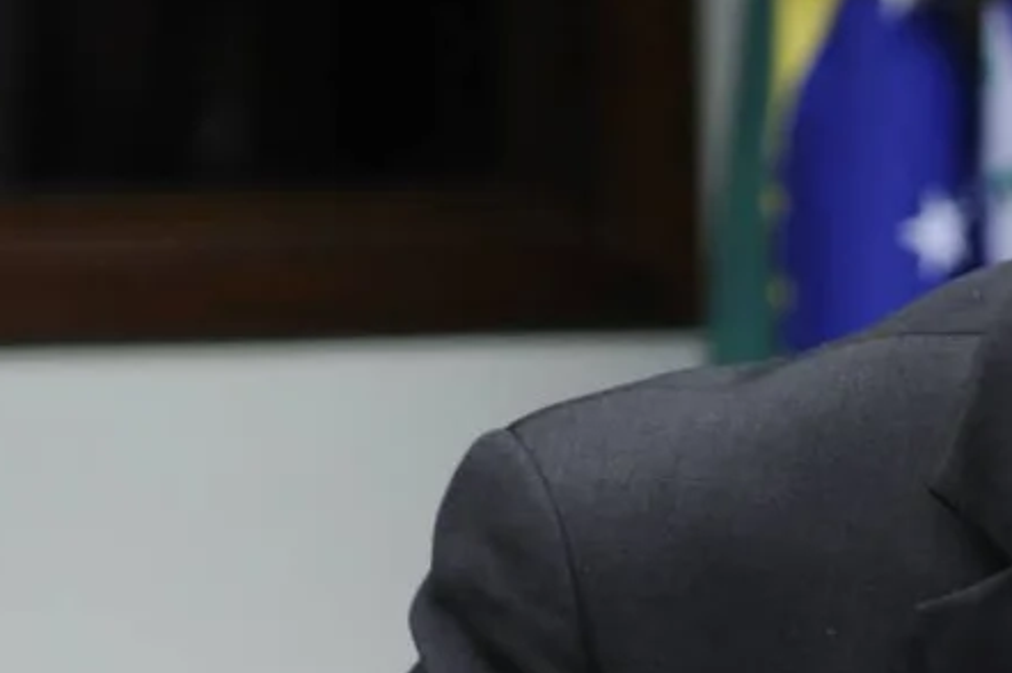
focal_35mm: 724
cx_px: 1323
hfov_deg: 2.8
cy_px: 559
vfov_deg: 1.9
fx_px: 20337
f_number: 4.5
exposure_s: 1/200
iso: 2000
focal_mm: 200
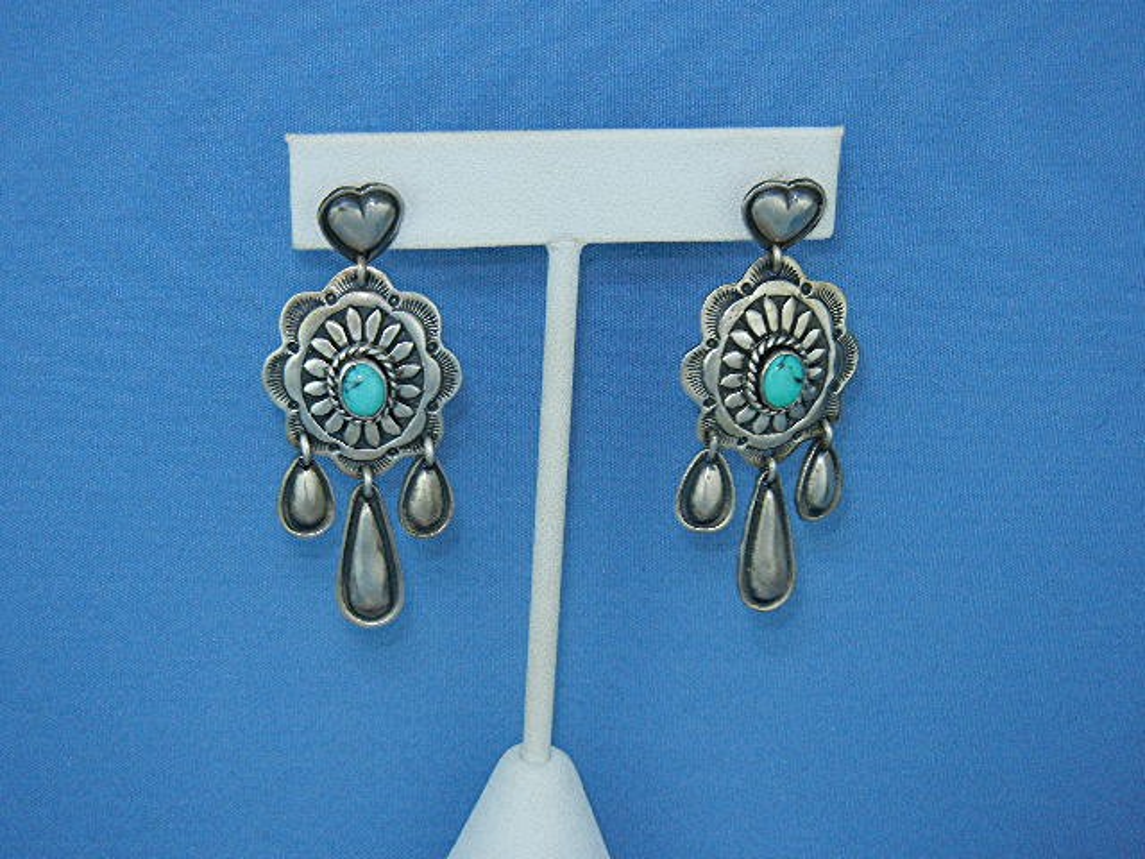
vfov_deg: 21.6
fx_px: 2249
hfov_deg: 28.6
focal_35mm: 68
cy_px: 430
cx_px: 572
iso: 279
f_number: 4.1
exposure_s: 1/30
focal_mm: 12.2
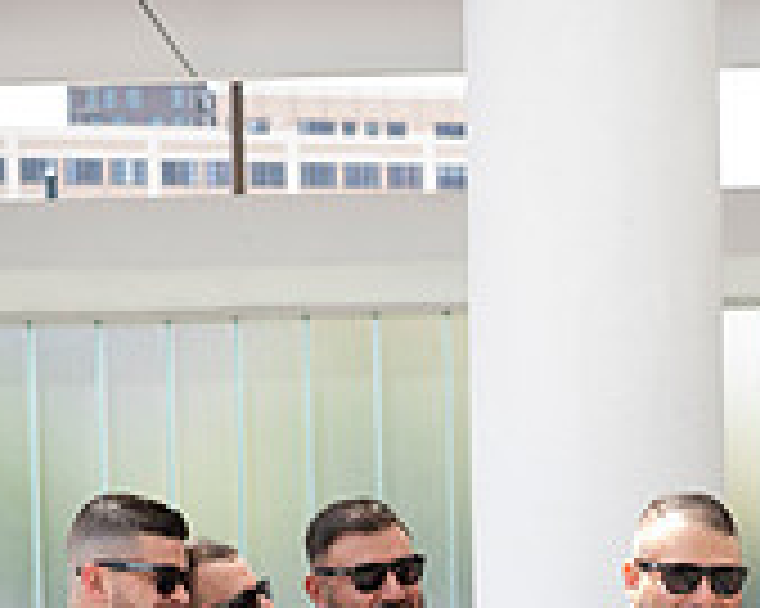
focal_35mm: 103
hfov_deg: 18.4
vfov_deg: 14.1
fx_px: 2315
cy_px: 865
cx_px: 643
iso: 50
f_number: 2.8
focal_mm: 32
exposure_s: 1/250
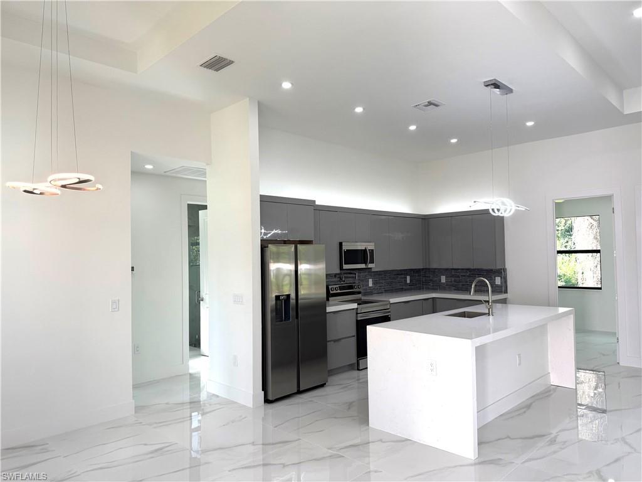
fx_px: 445
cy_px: 241
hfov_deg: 71.6
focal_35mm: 24
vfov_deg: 56.8
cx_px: 321
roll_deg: +1.2
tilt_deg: +1.0
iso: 100
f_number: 1.78
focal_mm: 6.76
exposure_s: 1/351
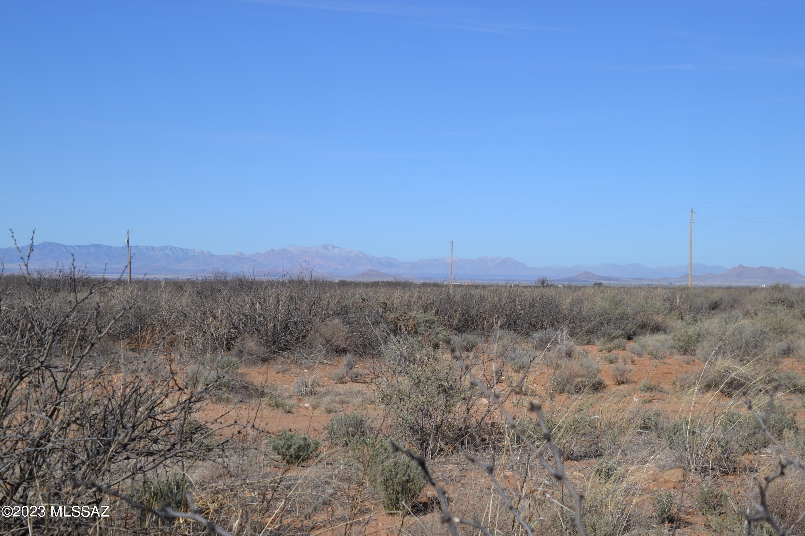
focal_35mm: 60
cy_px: 268
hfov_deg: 33.4
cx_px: 402
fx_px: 1342
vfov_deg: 22.6
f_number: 9
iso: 100
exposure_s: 1/320
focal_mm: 40
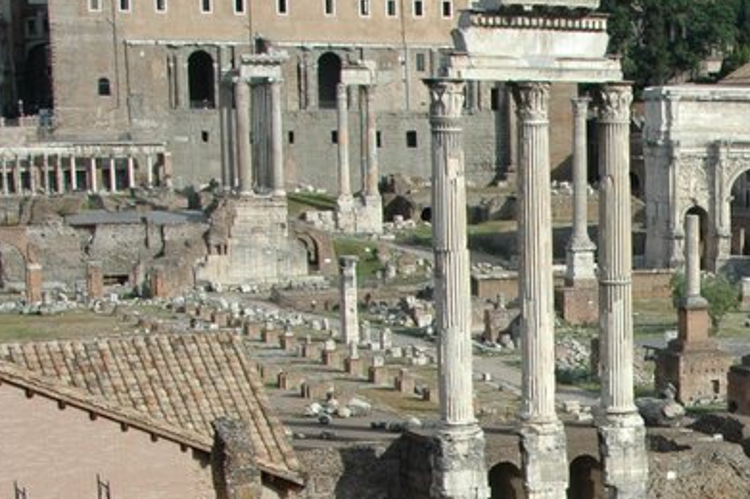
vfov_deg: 14.5
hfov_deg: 20.4
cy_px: 566
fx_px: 1915
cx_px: 946
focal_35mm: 92
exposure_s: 1/320
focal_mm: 24
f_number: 9
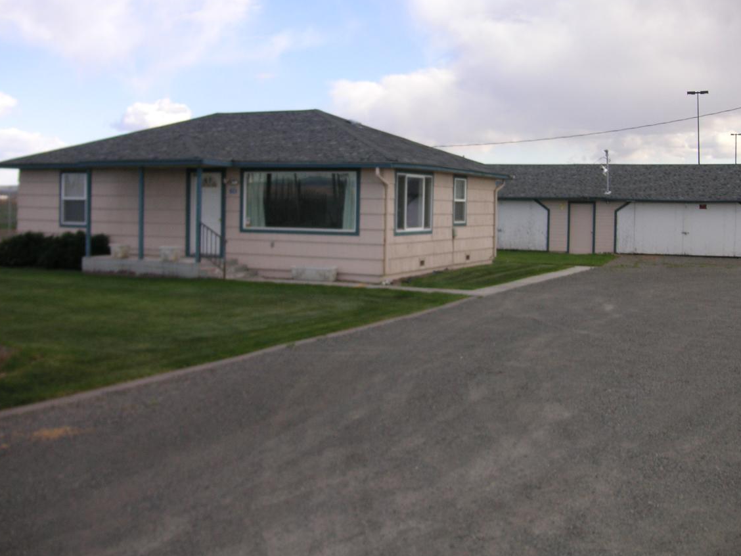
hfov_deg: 44.8
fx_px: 899
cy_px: 246
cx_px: 390
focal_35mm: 42
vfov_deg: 34.3
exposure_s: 1/750
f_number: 2.8
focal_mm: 6.1
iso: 50
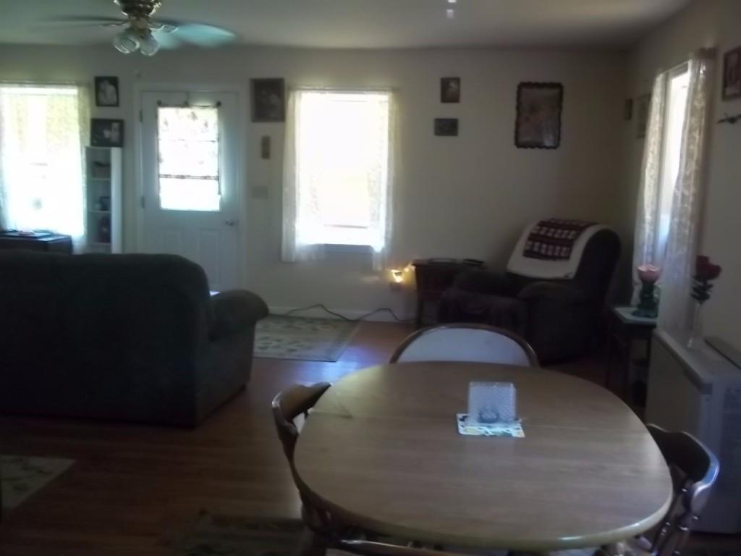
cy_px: 278
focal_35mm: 36
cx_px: 370
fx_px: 771
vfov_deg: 39.7
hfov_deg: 51.4
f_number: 3.1
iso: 320
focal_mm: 6.5
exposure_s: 1/8
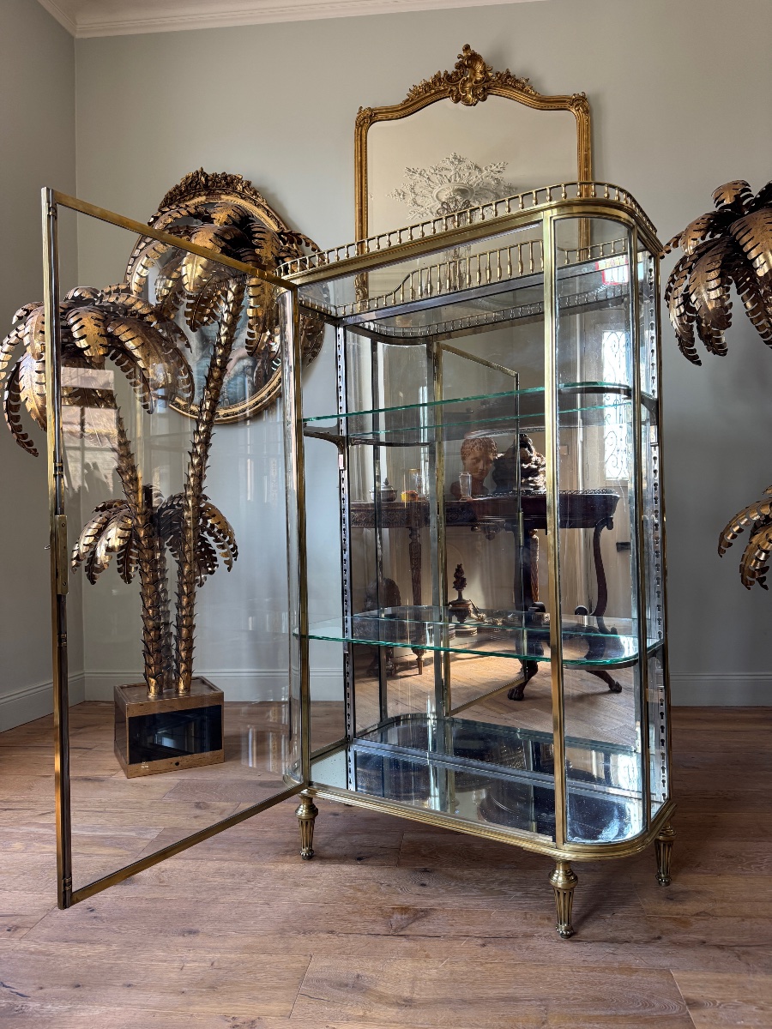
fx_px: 714
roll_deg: +0.4
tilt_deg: +0.8
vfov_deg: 71.6
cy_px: 514
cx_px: 386
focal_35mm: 24
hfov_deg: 56.8
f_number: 1.78
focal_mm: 6.76
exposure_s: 1/121
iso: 200
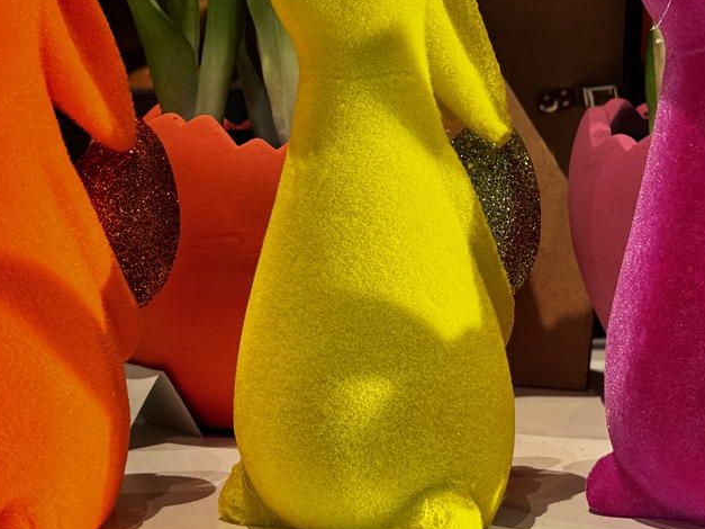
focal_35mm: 98
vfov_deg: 14.9
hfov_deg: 20.0
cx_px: 308
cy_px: 47
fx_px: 1996
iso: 100
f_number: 1.78
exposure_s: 1/137
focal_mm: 6.76
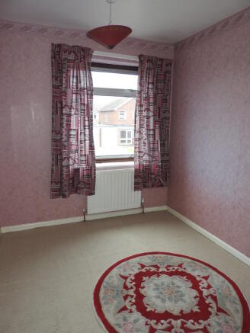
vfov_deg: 71.6
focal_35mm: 24
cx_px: 125
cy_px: 166
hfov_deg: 56.8
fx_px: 231
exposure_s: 1/30
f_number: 3.3
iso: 100
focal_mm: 4.3
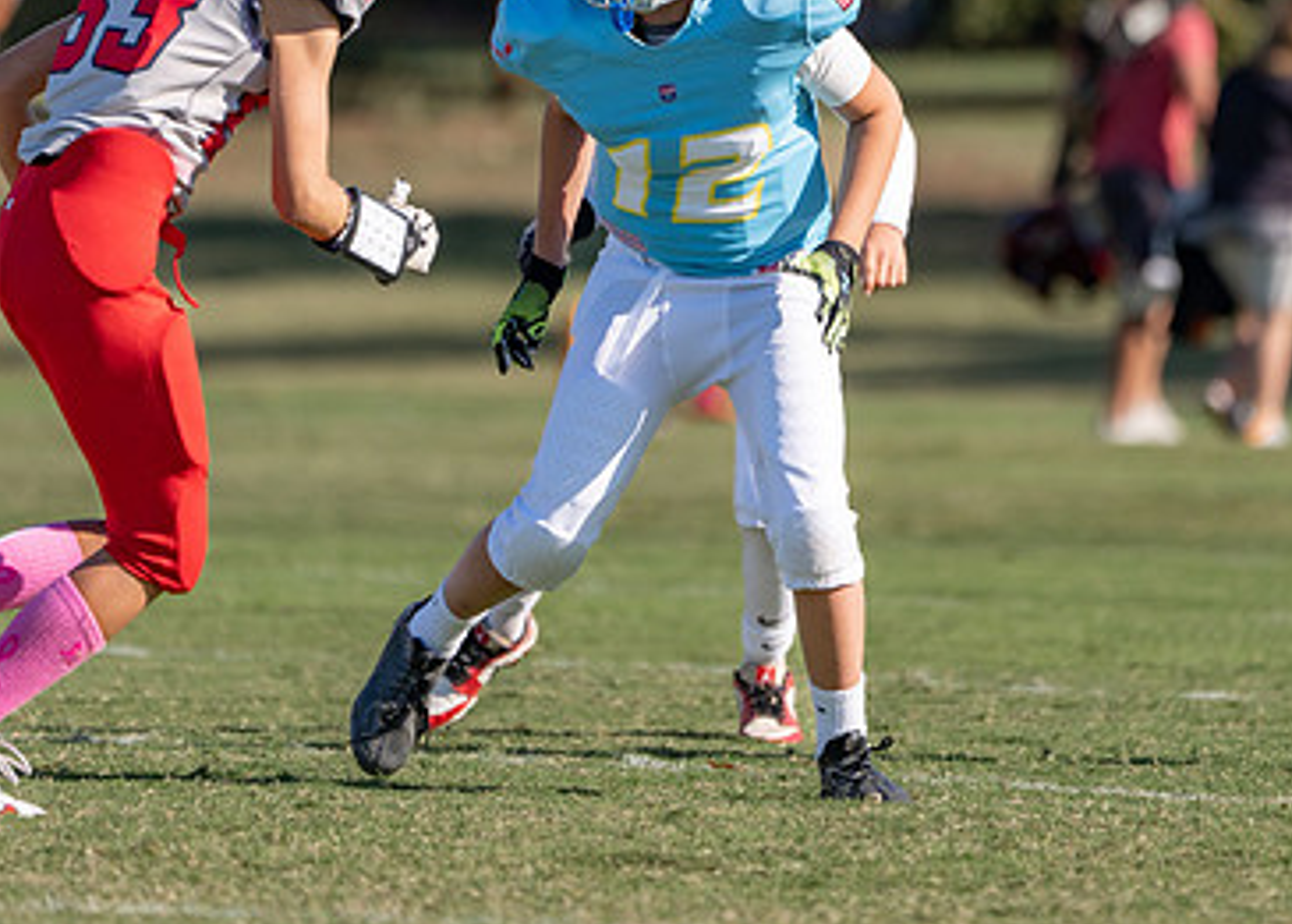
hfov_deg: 2.9
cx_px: 748
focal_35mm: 707
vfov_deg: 2.0
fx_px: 25952
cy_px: 173
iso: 200
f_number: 5.6
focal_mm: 400
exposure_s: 1/1250
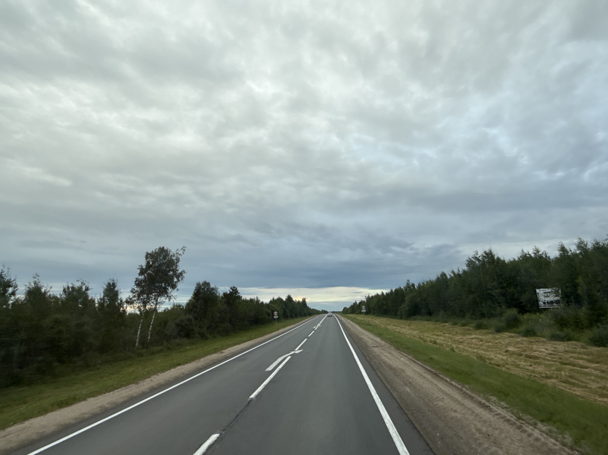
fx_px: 334
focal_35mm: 19
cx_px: 365
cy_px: 220
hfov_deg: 83.6
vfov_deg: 68.7
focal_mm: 2.22
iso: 50
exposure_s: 1/408
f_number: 2.2
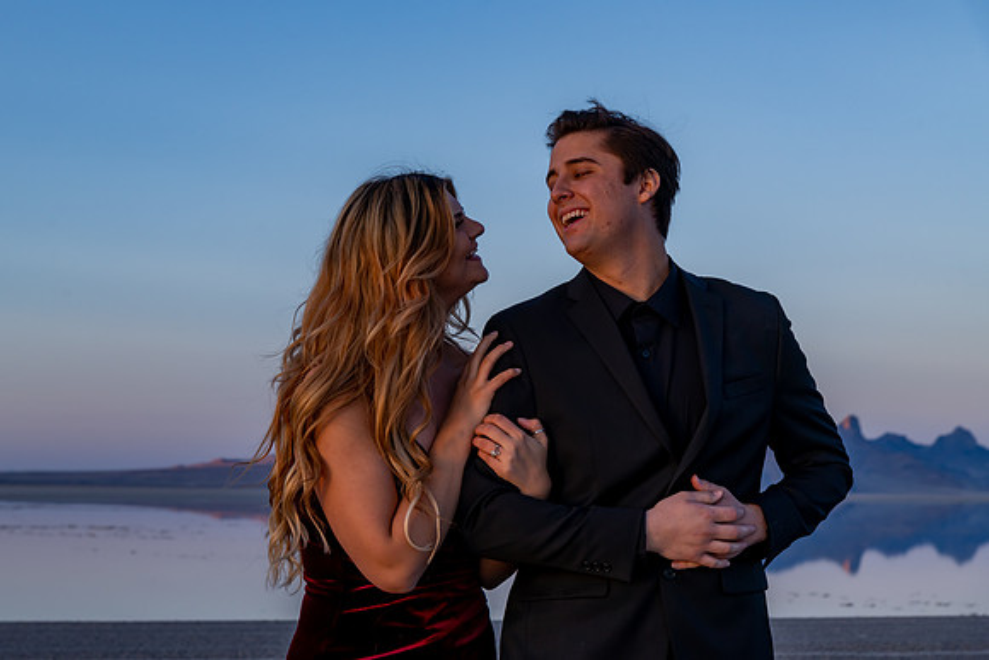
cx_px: 455
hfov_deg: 24.7
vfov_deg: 16.6
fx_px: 2260
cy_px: 304
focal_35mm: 82
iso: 200
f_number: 8
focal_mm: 75
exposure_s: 1/125
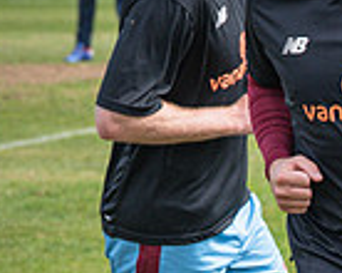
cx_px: 461
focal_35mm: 506
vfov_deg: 3.0
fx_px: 5114
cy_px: 344
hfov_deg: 3.8
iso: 200
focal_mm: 70
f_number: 4
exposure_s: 1/1000
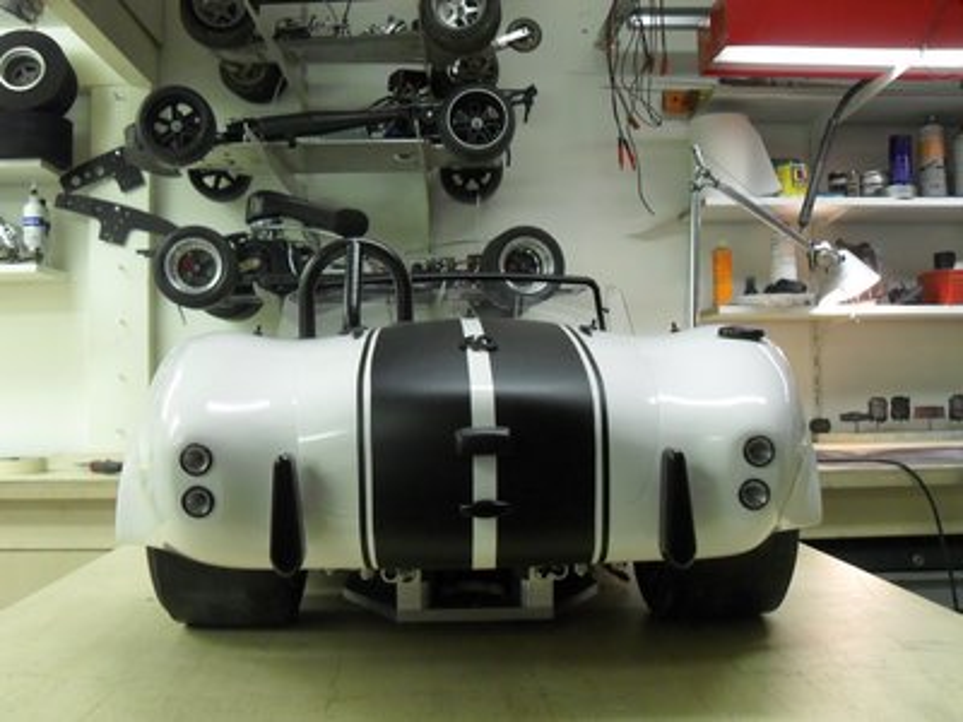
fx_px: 974
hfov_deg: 52.6
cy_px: 361
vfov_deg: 40.7
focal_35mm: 35
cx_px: 482
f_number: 2.8
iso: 200
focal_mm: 6.2
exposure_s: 1/20
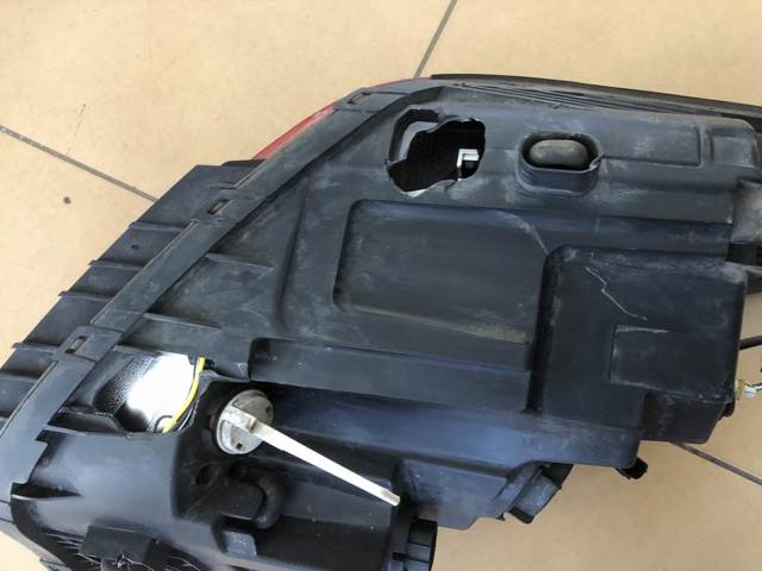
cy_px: 286
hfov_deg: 63.4
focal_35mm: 28
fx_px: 616
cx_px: 381
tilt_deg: -79.2
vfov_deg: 49.7
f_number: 1.8
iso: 80
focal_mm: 4
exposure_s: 1/6
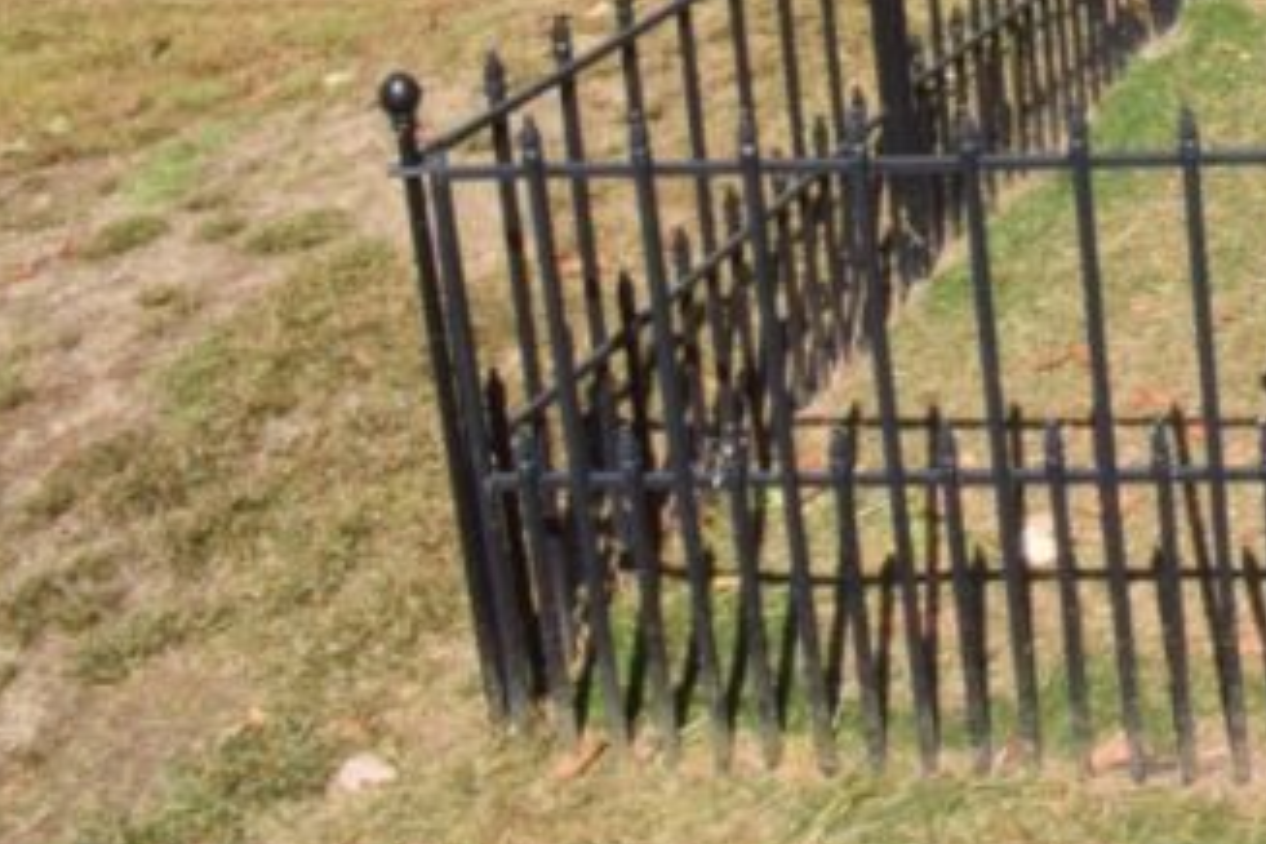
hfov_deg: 25.6
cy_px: -461
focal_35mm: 55
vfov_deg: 20.6
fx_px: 1934
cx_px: 1967
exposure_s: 1/160
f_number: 22
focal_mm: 10
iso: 320
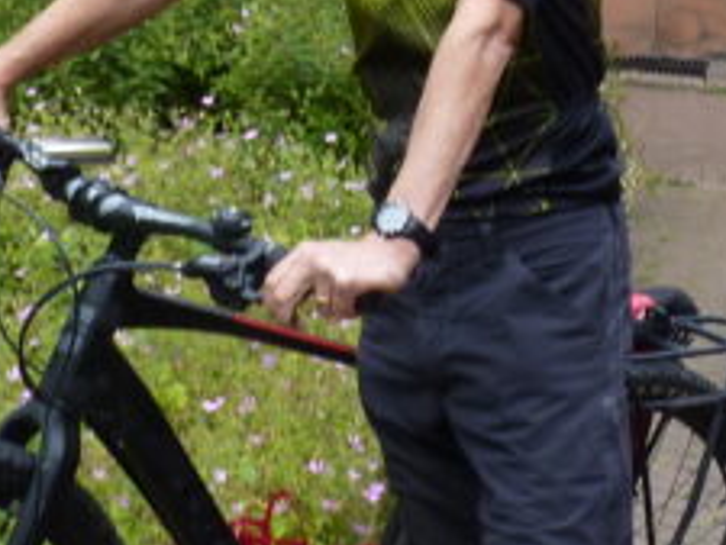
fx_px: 2581
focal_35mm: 123
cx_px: 490
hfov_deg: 16.0
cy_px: -16
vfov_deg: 11.9
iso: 80
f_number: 4
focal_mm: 4.8
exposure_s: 1/160
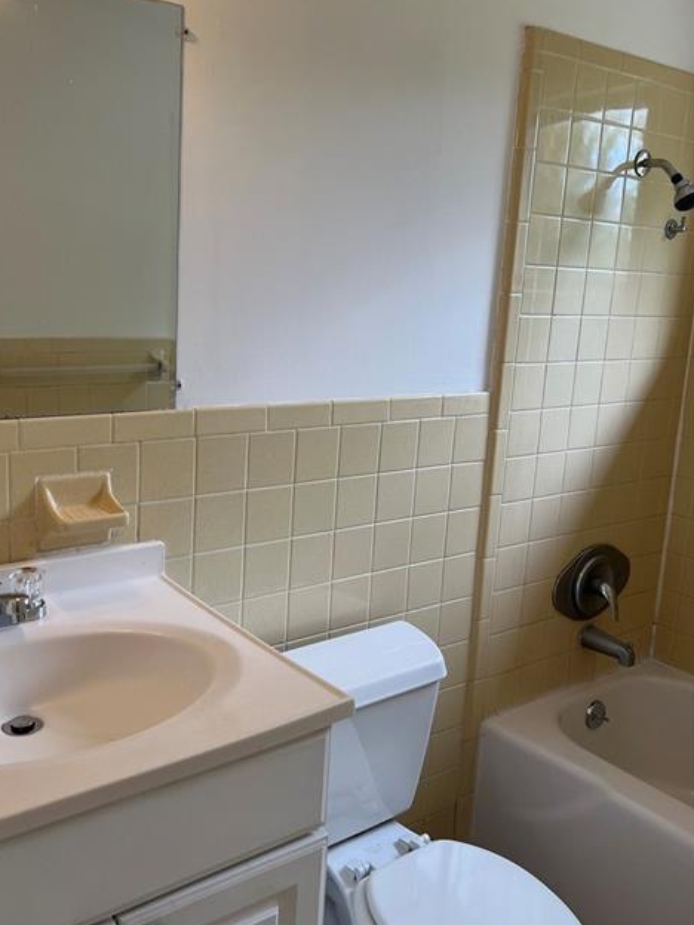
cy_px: 443
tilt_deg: -10.8
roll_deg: -2.7
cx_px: 276
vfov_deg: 56.8
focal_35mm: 32
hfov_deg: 43.9
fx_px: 855
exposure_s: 1/120
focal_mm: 5.7
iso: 64
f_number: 1.5
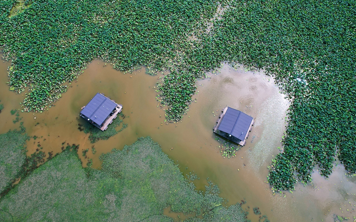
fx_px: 223
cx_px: 179
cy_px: 109
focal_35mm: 23
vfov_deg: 53.0
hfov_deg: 77.1
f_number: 2.8
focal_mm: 8.38
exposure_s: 1/725
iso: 100
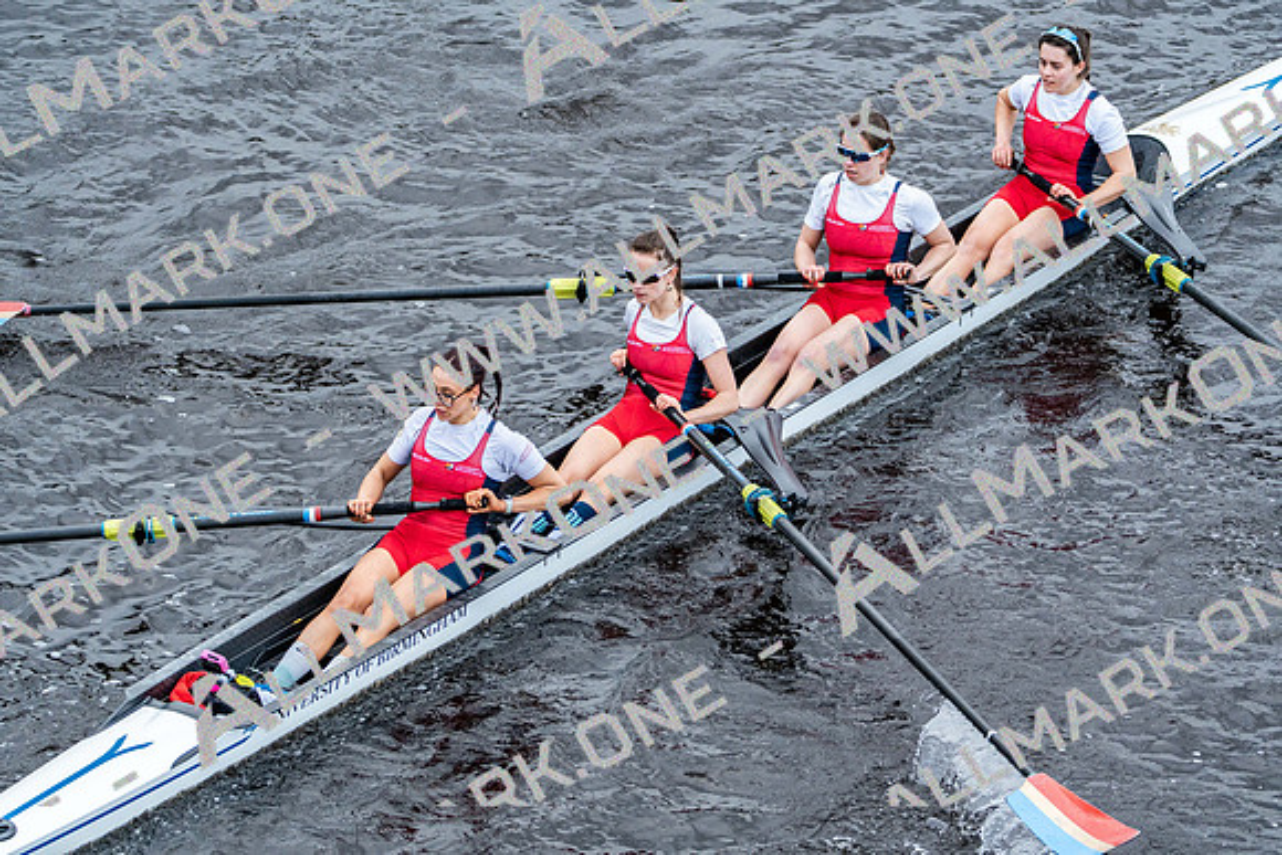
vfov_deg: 5.2
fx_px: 9474
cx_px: 641
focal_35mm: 266
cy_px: 428
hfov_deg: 7.7
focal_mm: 266
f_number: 5.6
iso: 2000
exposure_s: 1/1250
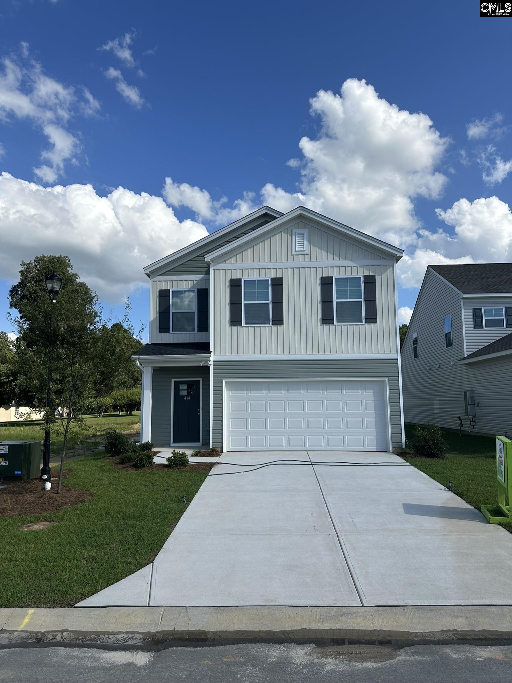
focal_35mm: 24
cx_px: 256
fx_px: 473
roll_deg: -0.1
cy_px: 342
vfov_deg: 71.6
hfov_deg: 56.8
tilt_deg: +7.8
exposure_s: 1/5525
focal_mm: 6.86
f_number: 1.78
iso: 80
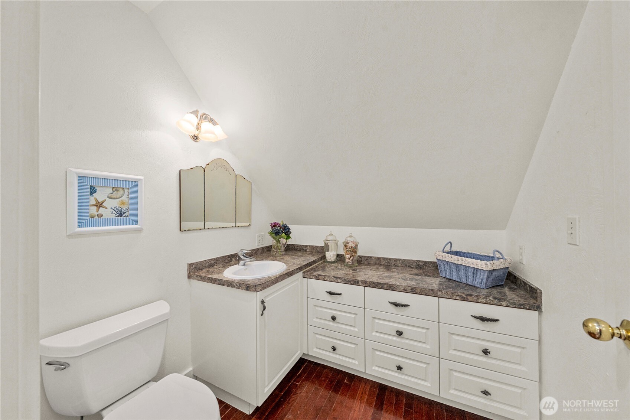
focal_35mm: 12
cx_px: 315
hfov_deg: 112.6
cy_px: 210
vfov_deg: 90.0
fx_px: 210
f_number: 8
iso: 125
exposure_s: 1/30
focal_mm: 12
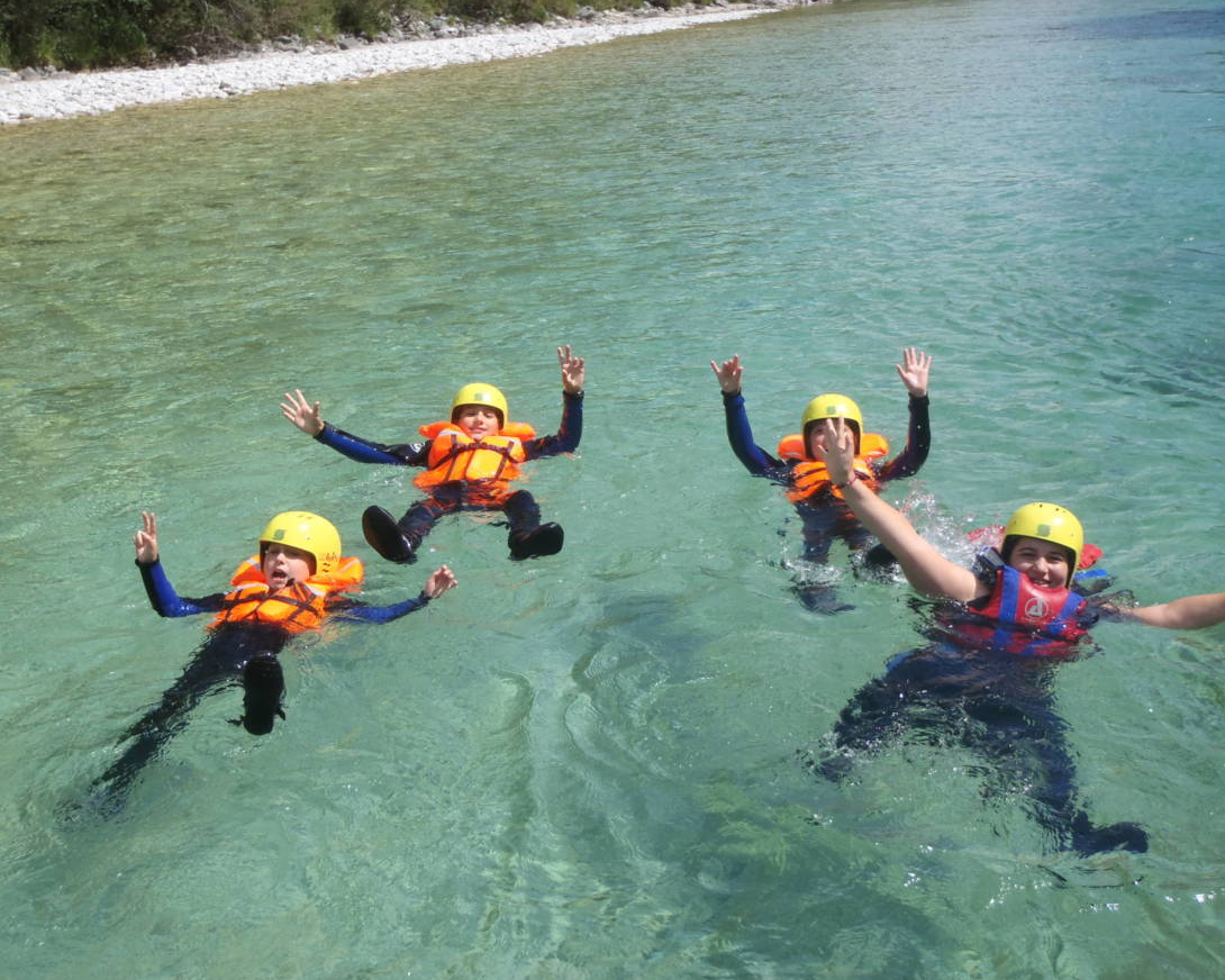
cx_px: 621
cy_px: 489
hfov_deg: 42.0
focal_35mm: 44
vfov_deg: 34.2
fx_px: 1595
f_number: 4.3
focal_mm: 7.57
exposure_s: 1/640
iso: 80
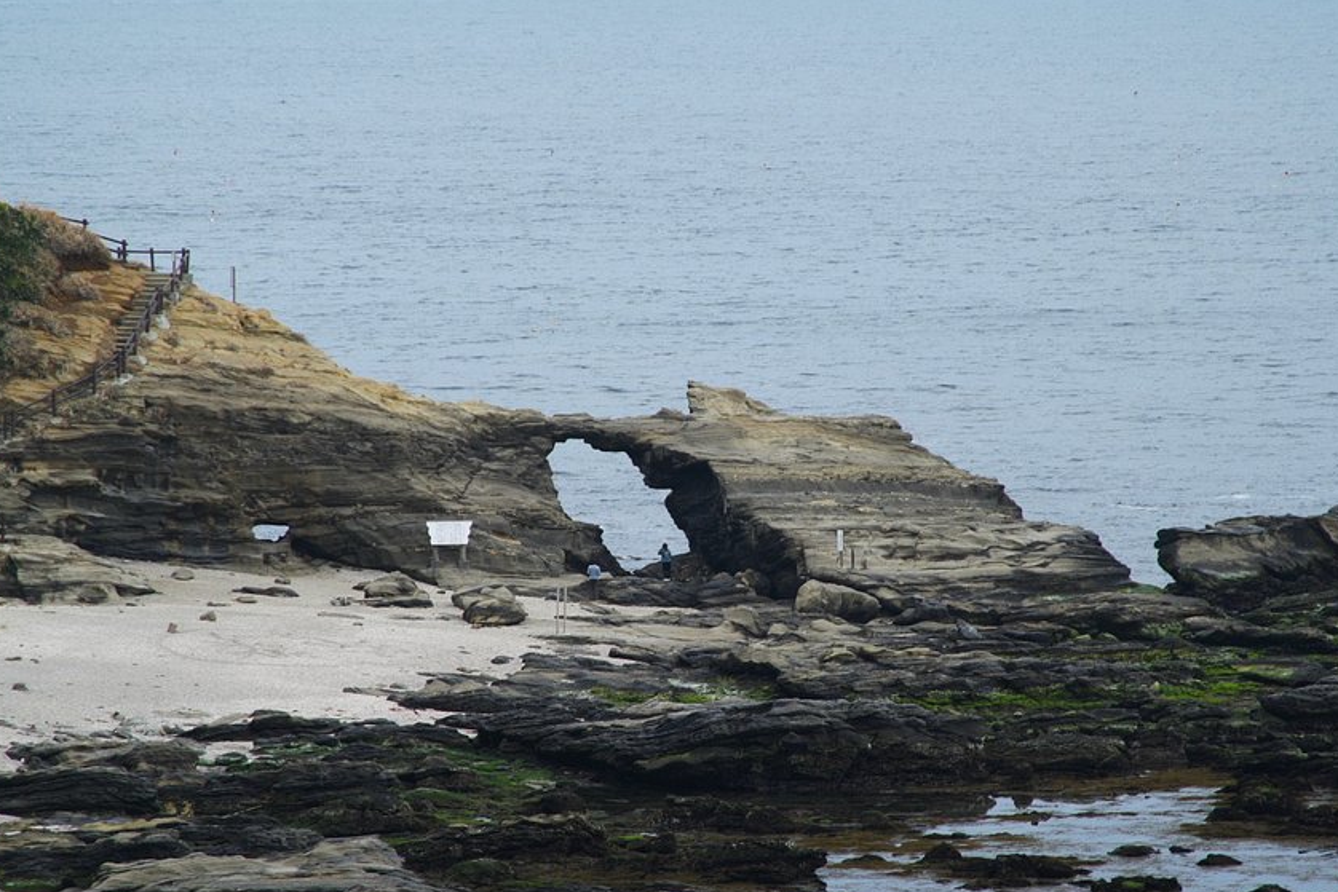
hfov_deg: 9.4
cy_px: 513
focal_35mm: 220
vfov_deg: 6.2
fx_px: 8178
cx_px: 720
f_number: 5.6
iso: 100
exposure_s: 1/125
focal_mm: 120
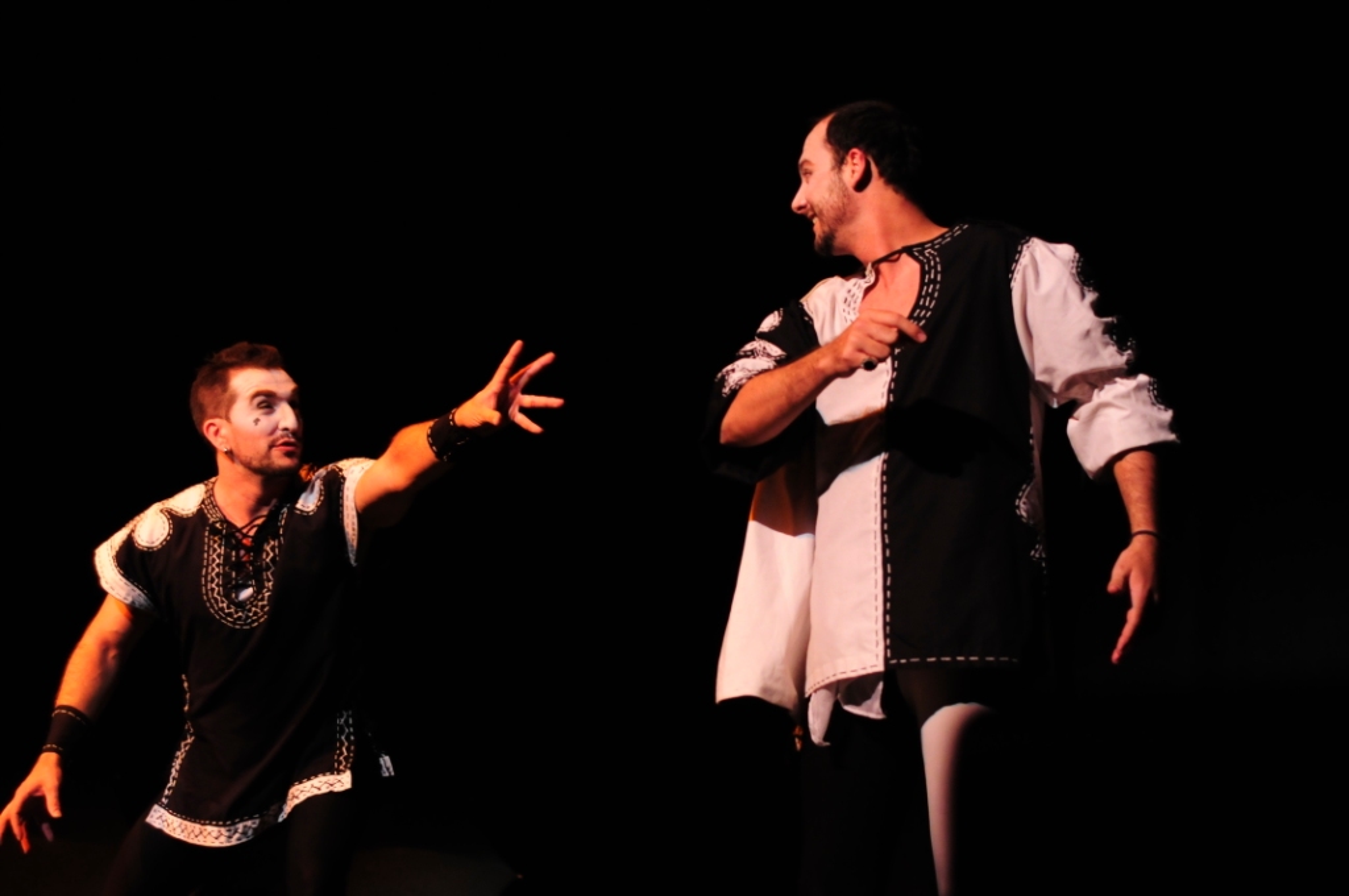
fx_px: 2807
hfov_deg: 27.0
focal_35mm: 75
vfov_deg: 18.1
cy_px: 448
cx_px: 674
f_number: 2.8
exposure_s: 1/100
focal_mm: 50
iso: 1000
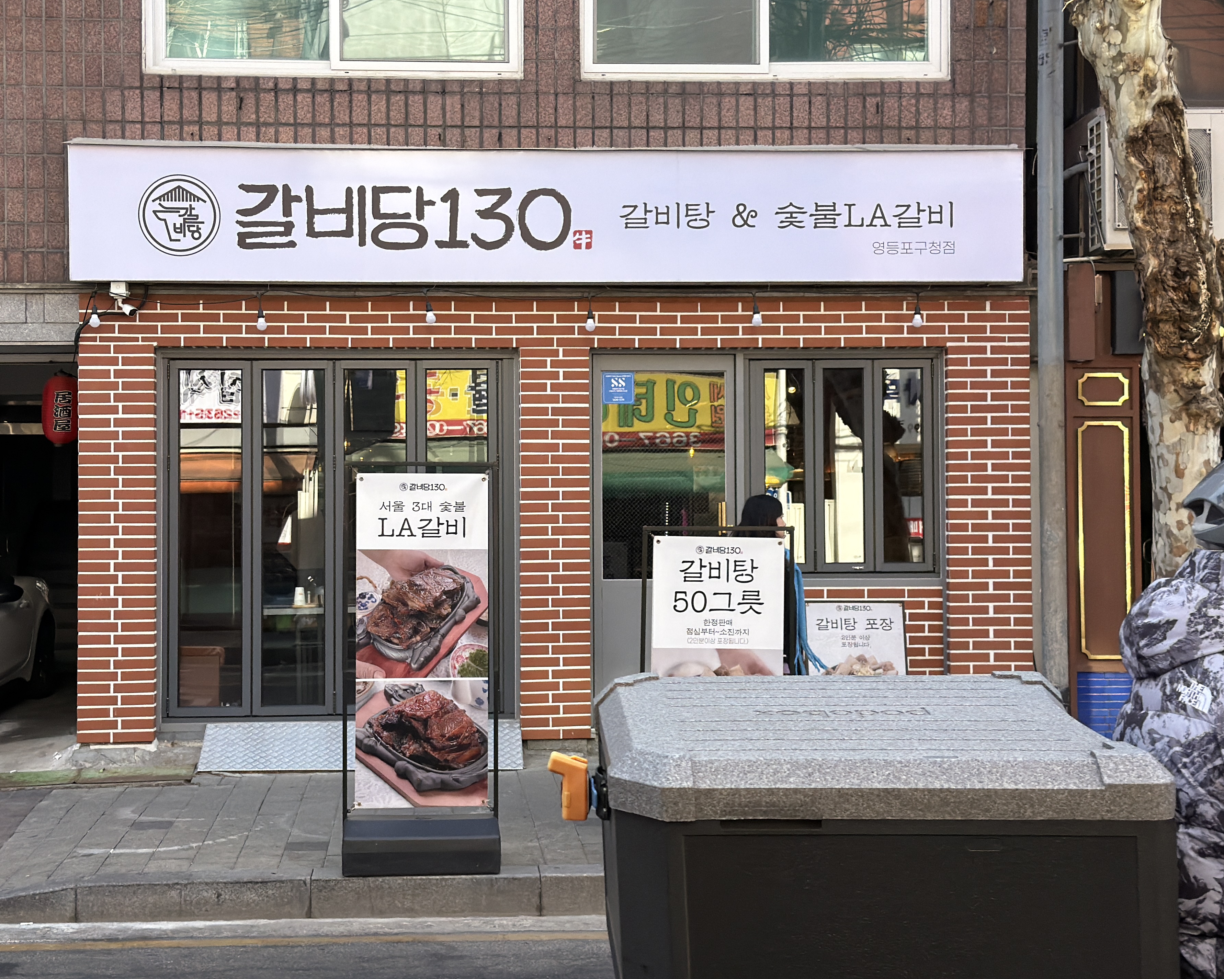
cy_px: 475
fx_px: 1920
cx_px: 533
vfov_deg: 28.6
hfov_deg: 35.3
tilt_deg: +2.6
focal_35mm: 53
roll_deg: +0.7
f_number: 1.78
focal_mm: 6.76
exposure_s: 1/2865
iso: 250
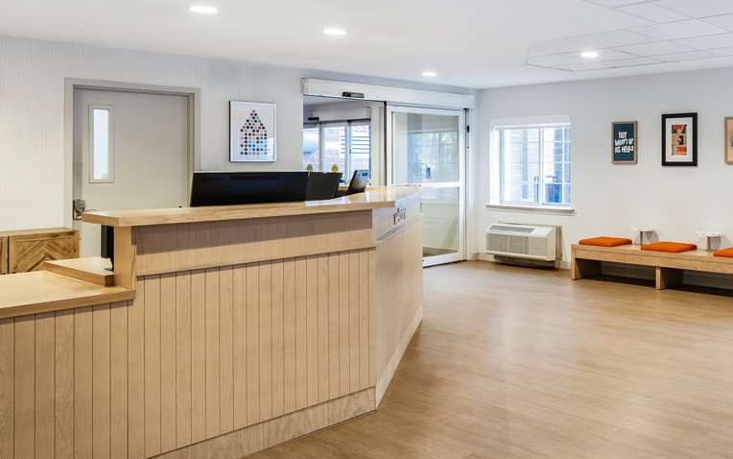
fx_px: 560
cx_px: 535
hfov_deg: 63.2
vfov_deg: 44.6
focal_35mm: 28
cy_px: 228
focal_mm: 14
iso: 400
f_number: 9
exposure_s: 1/200
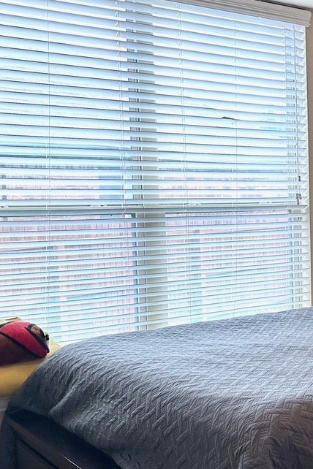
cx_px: 370
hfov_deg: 22.4
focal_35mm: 56
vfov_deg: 35.6
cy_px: 238
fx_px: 730
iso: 125
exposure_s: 1/120
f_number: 1.78
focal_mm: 6.86
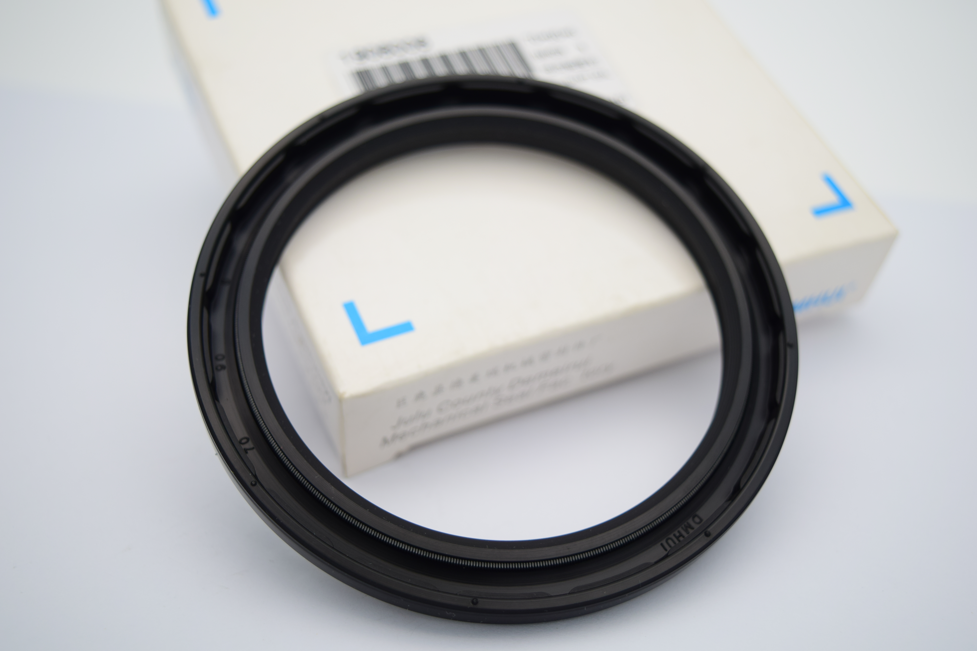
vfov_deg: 28.9
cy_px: 326
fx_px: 1262
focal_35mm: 46
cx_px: 488
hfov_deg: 42.3
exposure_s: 1/25
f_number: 4.2
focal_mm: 31
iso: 200
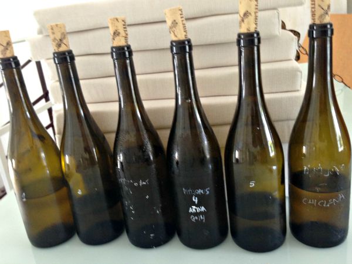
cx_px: 176
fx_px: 336
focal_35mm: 33
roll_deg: +8.8
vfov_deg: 42.9
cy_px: 132
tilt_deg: -19.6
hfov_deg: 55.4
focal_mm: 4.12
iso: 160
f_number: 2.4
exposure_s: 1/20
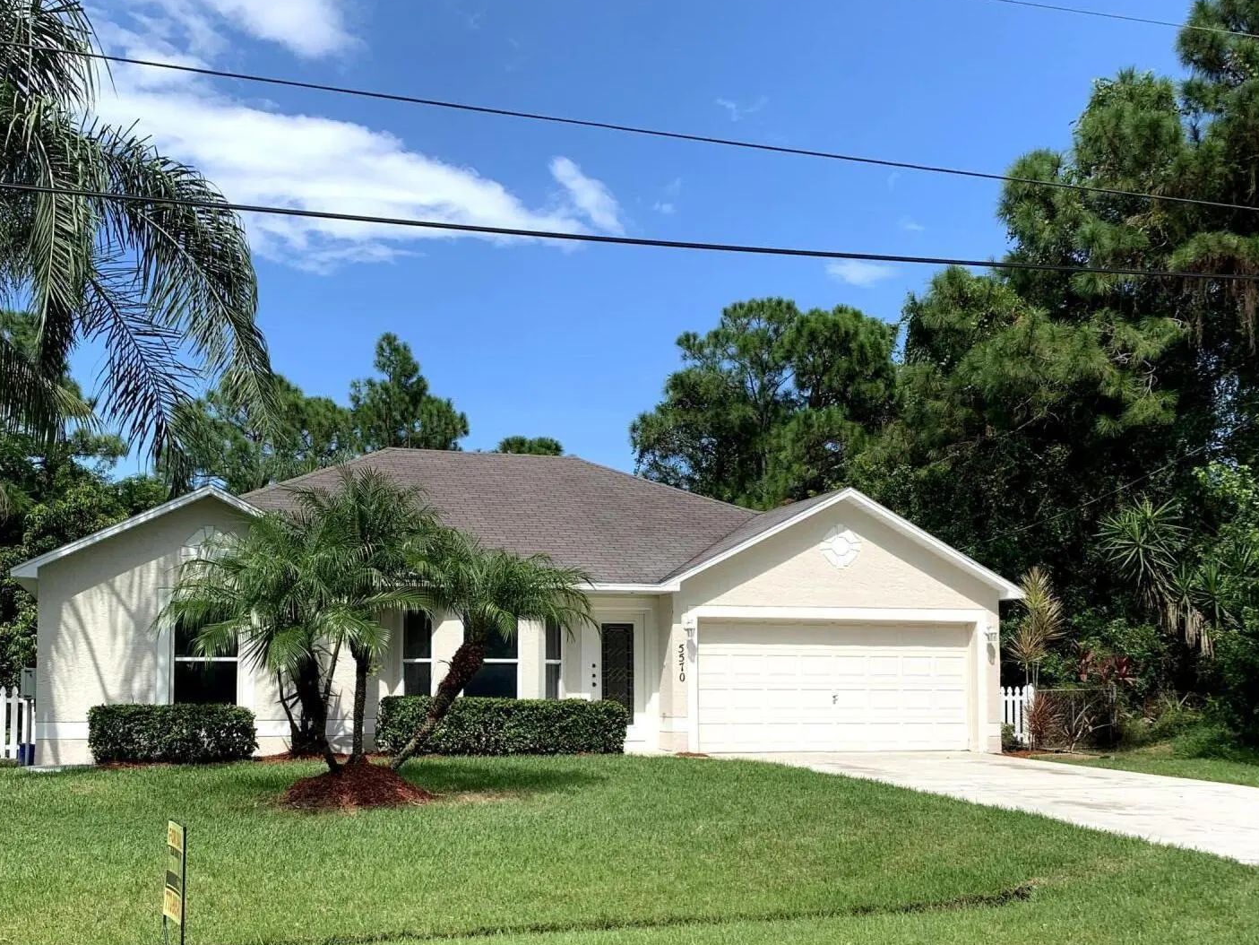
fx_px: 1346
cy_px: 617
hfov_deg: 50.0
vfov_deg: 38.3
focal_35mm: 37
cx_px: 559
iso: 25
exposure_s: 1/1812
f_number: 1.8
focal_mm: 4.25
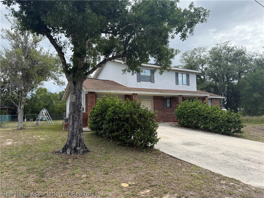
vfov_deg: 56.8
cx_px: 132
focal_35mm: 24
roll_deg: +1.1
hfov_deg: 71.6
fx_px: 183
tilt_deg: +5.2
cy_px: 99
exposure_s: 1/3021
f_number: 1.78
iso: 100
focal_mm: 6.76
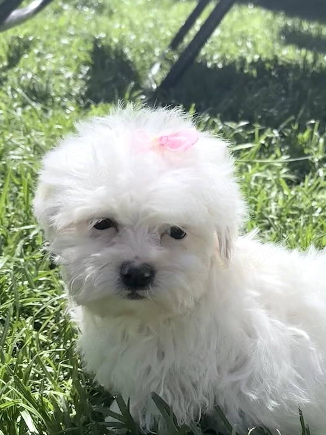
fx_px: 628
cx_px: 260
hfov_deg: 28.5
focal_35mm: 50
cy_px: 254
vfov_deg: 38.1
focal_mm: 5.96
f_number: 1.6
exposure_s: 1/2538
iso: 64
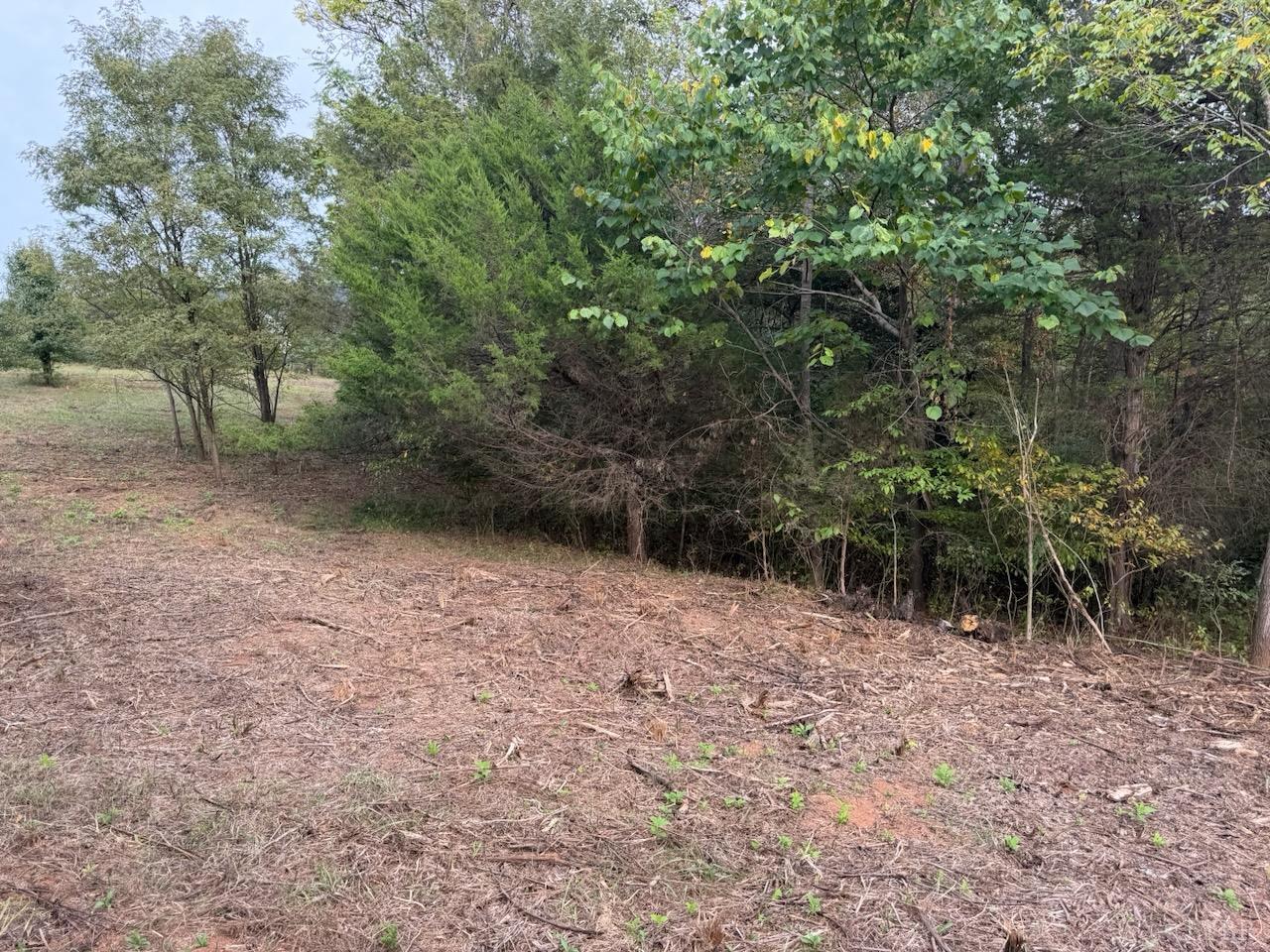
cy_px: 476
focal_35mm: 24
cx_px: 635
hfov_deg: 71.6
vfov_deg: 56.8
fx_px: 881
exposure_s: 1/385
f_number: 1.78
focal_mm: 6.76
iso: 80
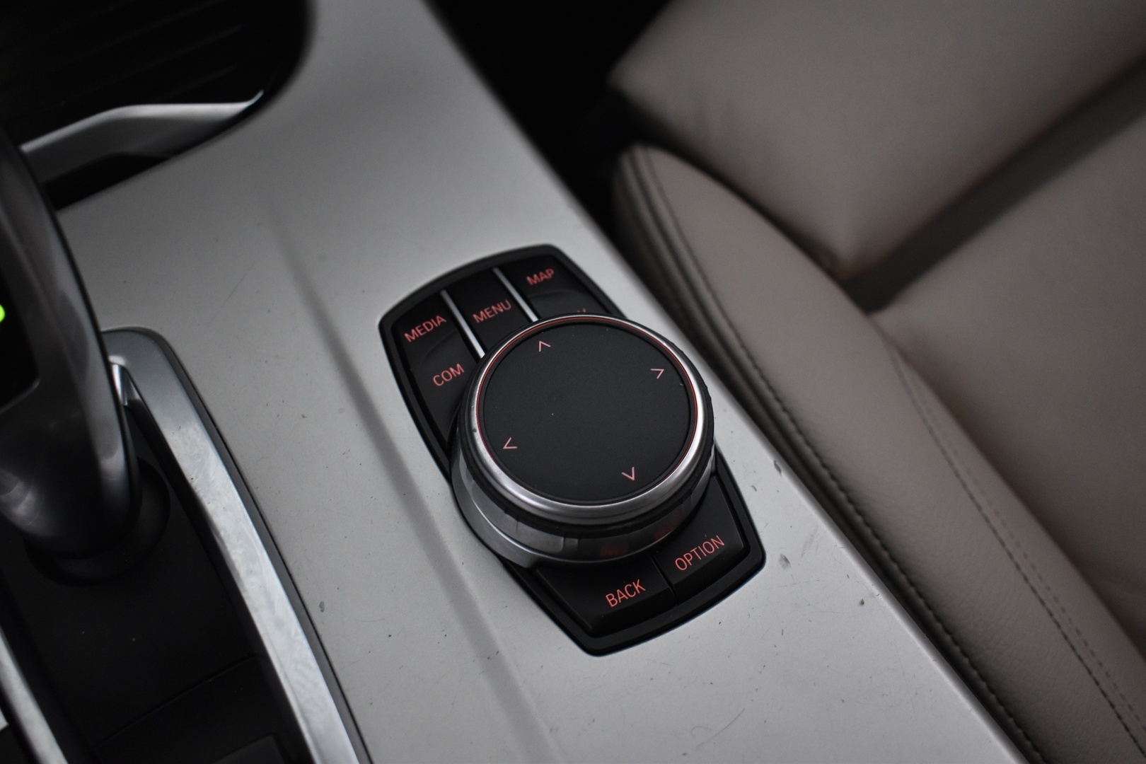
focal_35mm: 39
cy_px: 382
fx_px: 1241
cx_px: 573
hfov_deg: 49.6
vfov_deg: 34.2
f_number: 4
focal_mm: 26
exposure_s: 1/40
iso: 1600
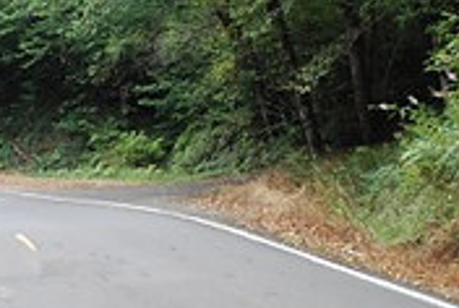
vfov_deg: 12.6
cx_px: 31
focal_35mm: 109
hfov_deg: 18.4
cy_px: 236
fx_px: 1392
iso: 1600
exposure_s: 1/320
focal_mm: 22
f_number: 4
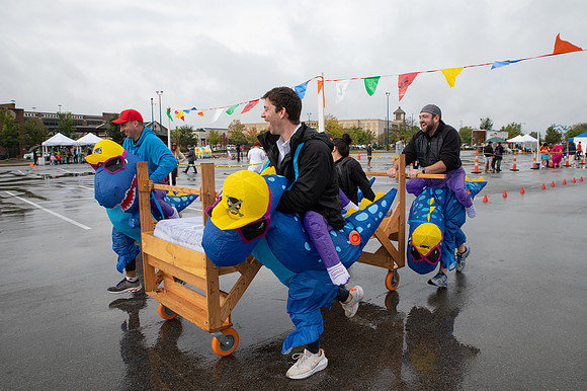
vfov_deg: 49.5
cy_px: 196
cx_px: 294
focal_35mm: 26
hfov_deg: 69.4
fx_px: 424
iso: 400
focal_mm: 26
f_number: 7.1
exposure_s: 1/500
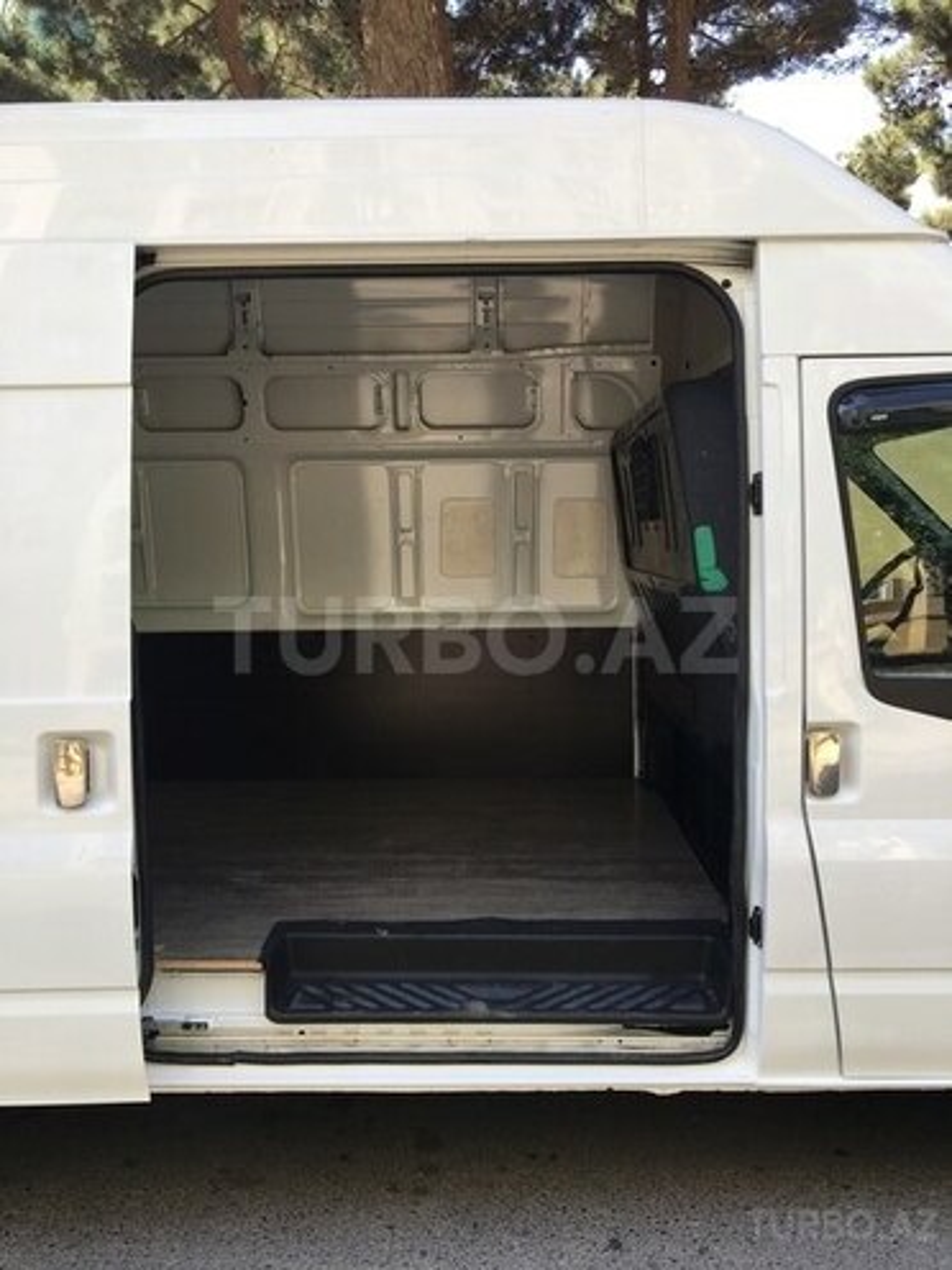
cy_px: 635
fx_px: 1063
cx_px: 476
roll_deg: +3.1
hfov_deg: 48.2
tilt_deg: -6.4
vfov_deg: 61.7
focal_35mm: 29
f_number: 2.2
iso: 25
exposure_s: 1/195
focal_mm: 4.15
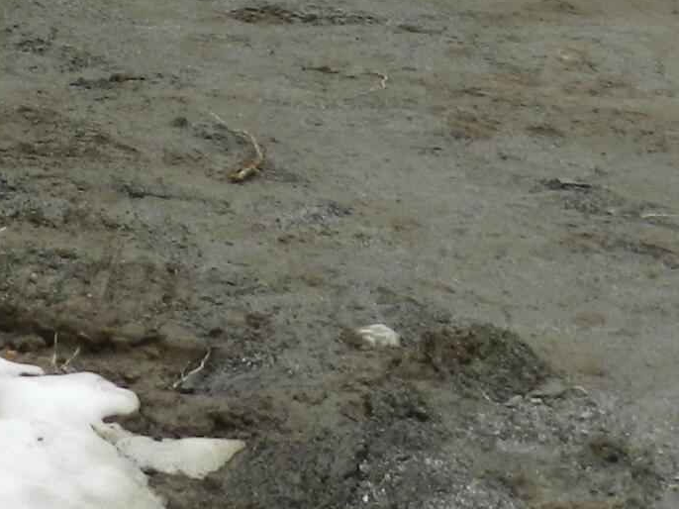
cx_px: -331
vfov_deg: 9.7
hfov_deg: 13.3
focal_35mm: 140
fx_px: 2745
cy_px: -571
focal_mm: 5.6
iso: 160
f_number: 3.7
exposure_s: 1/500
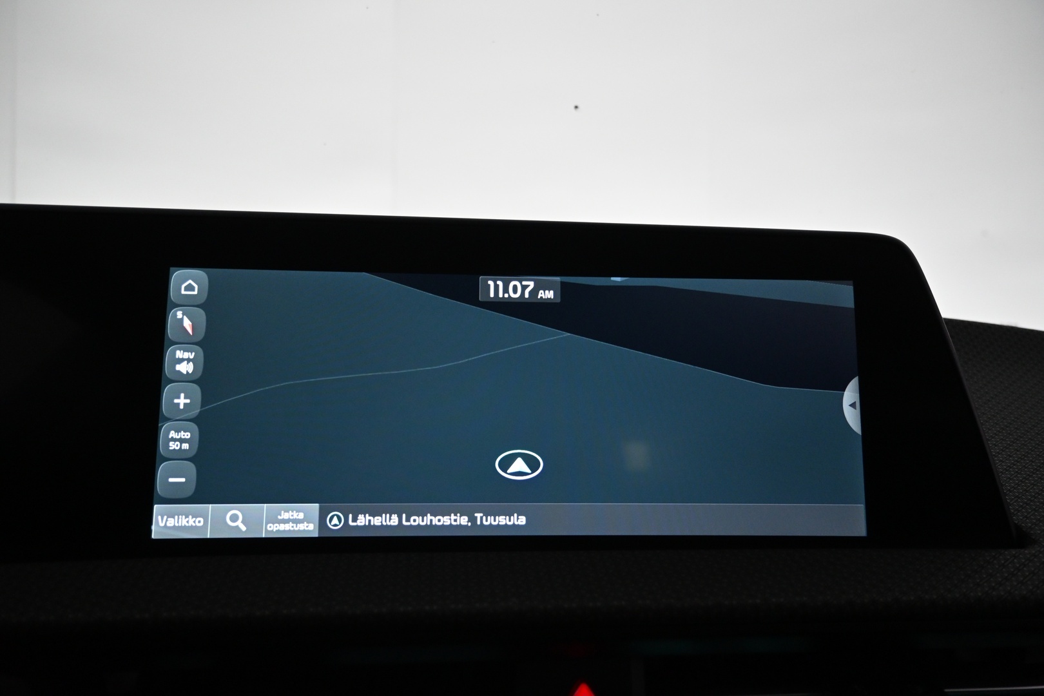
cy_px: 348
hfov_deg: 73.7
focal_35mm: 24
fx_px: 696
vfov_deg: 53.1
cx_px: 522
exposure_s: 1/125
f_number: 3.5
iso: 2000
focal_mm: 16
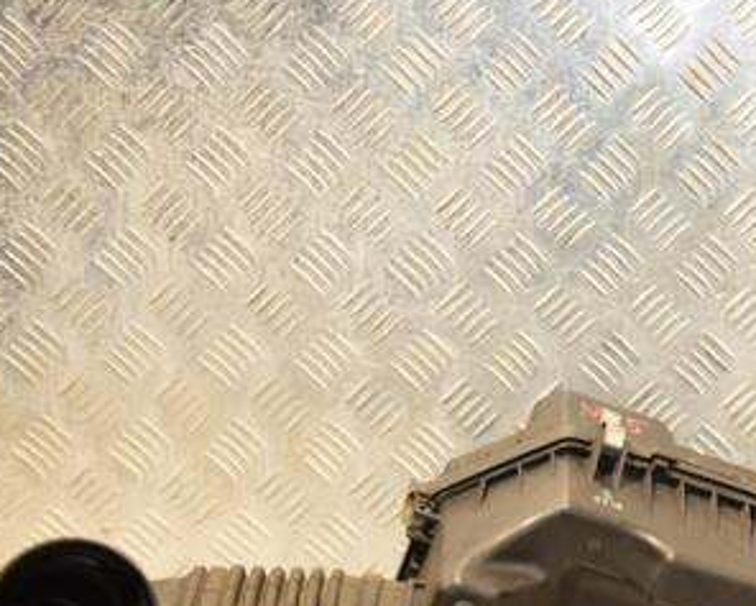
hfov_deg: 18.8
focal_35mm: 100
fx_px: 2237
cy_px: 455
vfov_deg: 15.3
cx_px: 687
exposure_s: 1/125
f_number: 5
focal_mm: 35
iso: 800
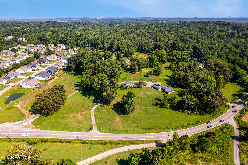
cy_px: 82
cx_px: 124
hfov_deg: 78.6
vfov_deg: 57.2
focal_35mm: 22
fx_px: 151
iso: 120
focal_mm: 8.38
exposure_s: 1/120
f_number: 2.8
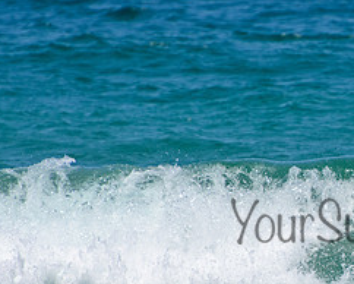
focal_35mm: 1349
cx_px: 382
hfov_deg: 1.4
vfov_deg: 1.1
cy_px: 209
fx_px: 14145
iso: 250
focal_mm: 400
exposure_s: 1/2000
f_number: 5.6
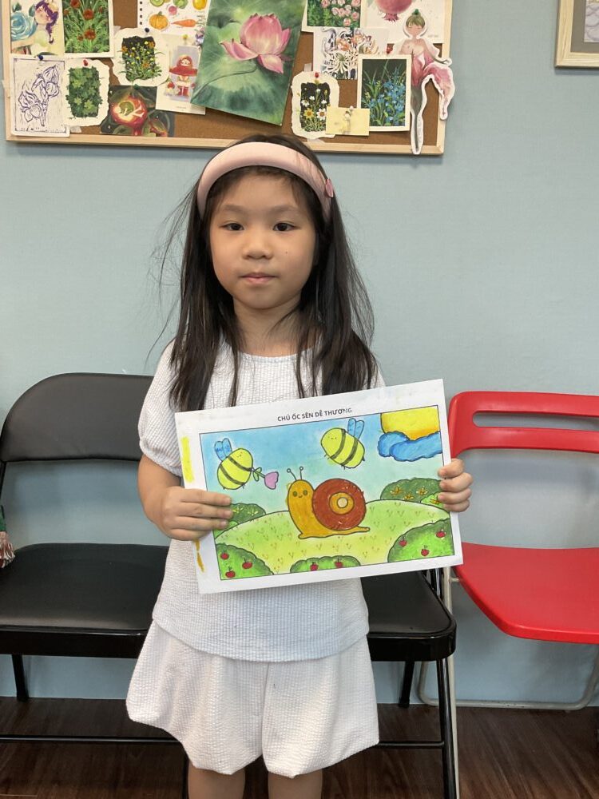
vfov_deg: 61.7
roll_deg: -2.7
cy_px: 400
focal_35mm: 29
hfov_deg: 48.2
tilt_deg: -10.5
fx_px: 669
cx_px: 300
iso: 64
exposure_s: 1/100
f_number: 1.8
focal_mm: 3
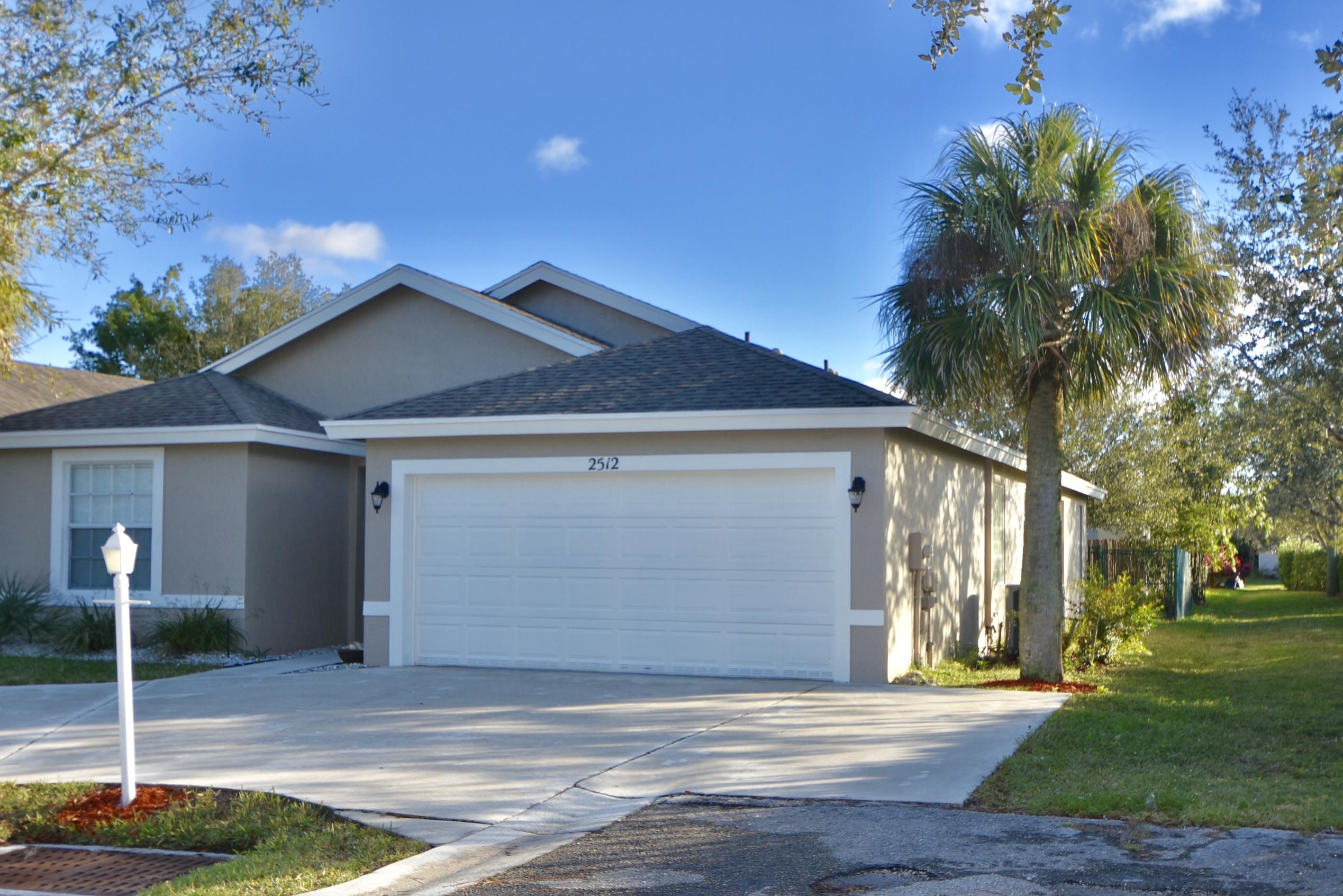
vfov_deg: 34.2
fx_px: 1455
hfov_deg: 49.5
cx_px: 696
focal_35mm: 39
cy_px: 498
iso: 100
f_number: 6.3
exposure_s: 1/160
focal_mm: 22
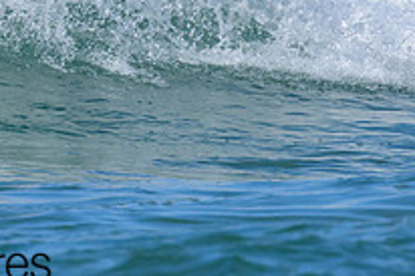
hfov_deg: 0.9
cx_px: -105
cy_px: -72
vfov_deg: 0.6
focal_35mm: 2255
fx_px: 25974
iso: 500
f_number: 11
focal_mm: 800
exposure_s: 1/2000
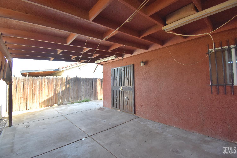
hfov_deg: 100.4
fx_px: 99
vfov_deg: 77.3
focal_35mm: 15
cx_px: 118
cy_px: 79
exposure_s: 1/250
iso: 560
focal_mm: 10
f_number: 4.5
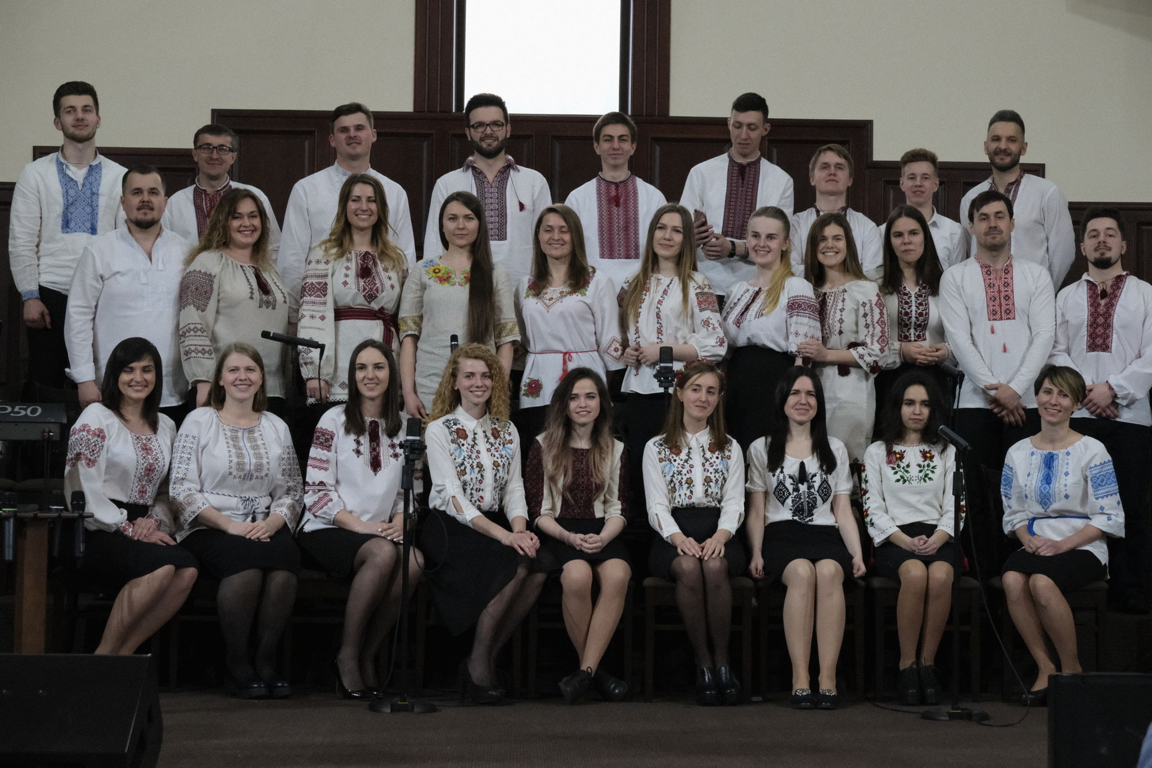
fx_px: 2400
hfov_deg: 27.0
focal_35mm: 75
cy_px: 384
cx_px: 576
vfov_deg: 18.2
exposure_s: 1/320
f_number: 5.6
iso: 5000
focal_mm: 50
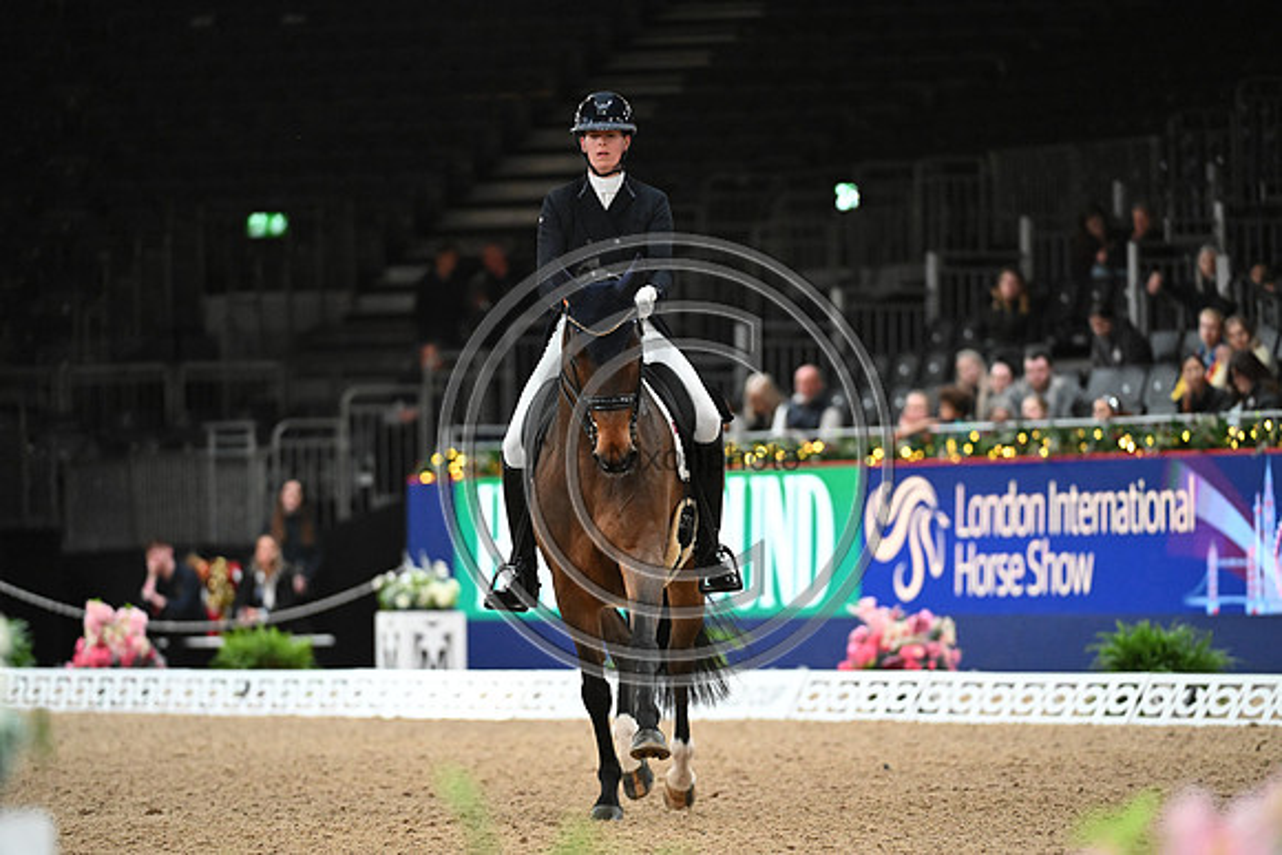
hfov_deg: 6.9
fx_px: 10685
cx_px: 641
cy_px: 428
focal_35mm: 300
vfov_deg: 4.6
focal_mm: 300
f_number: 4
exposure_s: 1/640
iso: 6400
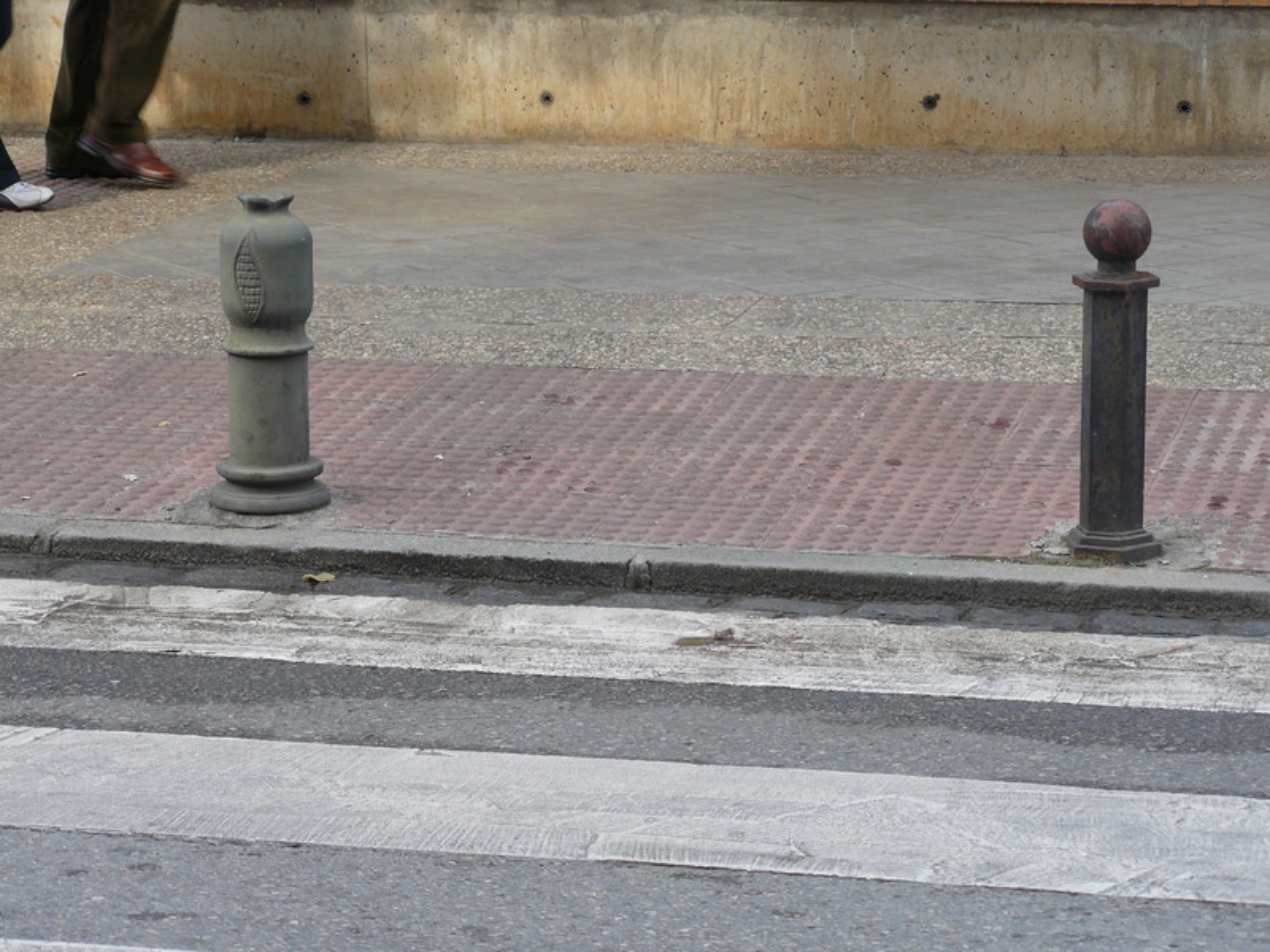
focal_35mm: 114
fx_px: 4182
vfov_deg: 13.0
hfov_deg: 17.3
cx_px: 635
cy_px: 476
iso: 100
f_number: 4
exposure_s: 1/125
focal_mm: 19
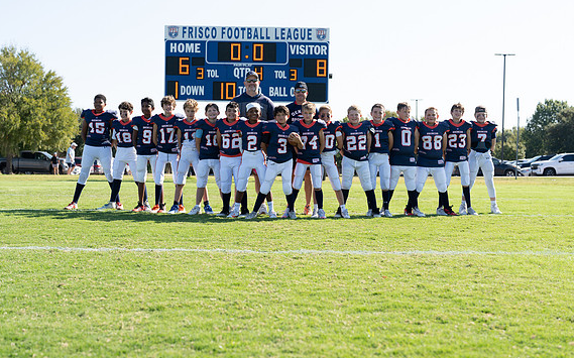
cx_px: 285
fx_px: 813
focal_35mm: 52
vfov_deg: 24.8
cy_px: 173
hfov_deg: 38.9
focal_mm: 50
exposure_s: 1/500
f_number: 3.5
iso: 100
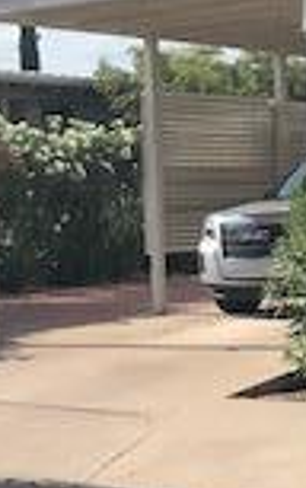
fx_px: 1650
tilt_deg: -3.2
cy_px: 300
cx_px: 647
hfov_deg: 9.7
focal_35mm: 124
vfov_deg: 16.8
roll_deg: +1.0
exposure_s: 1/3195
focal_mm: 3.99
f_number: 1.8
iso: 20
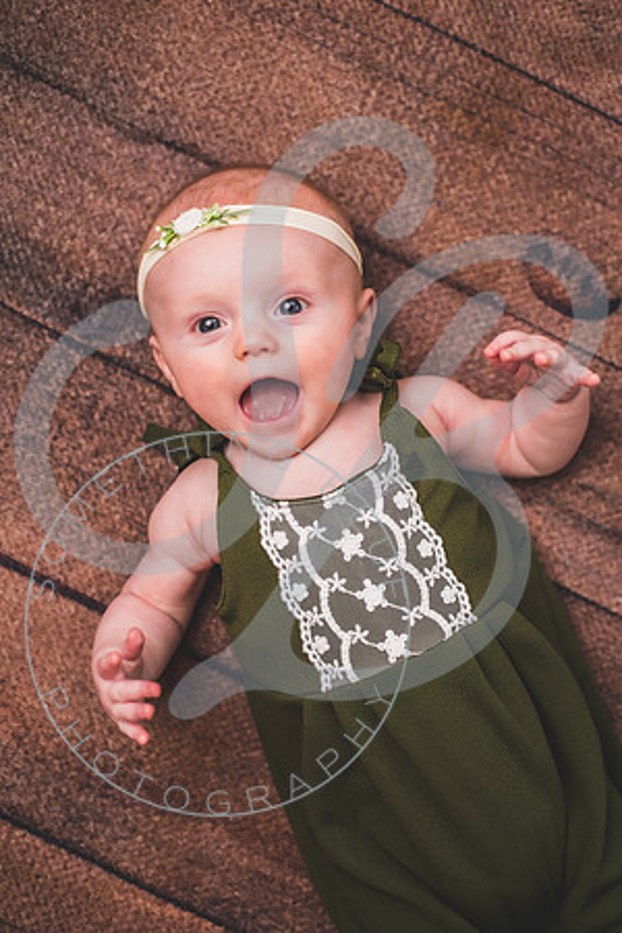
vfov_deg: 39.6
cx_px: 311
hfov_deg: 27.0
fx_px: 1296
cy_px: 466
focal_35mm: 50
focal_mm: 50
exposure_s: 1/320
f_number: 2.8
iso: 250
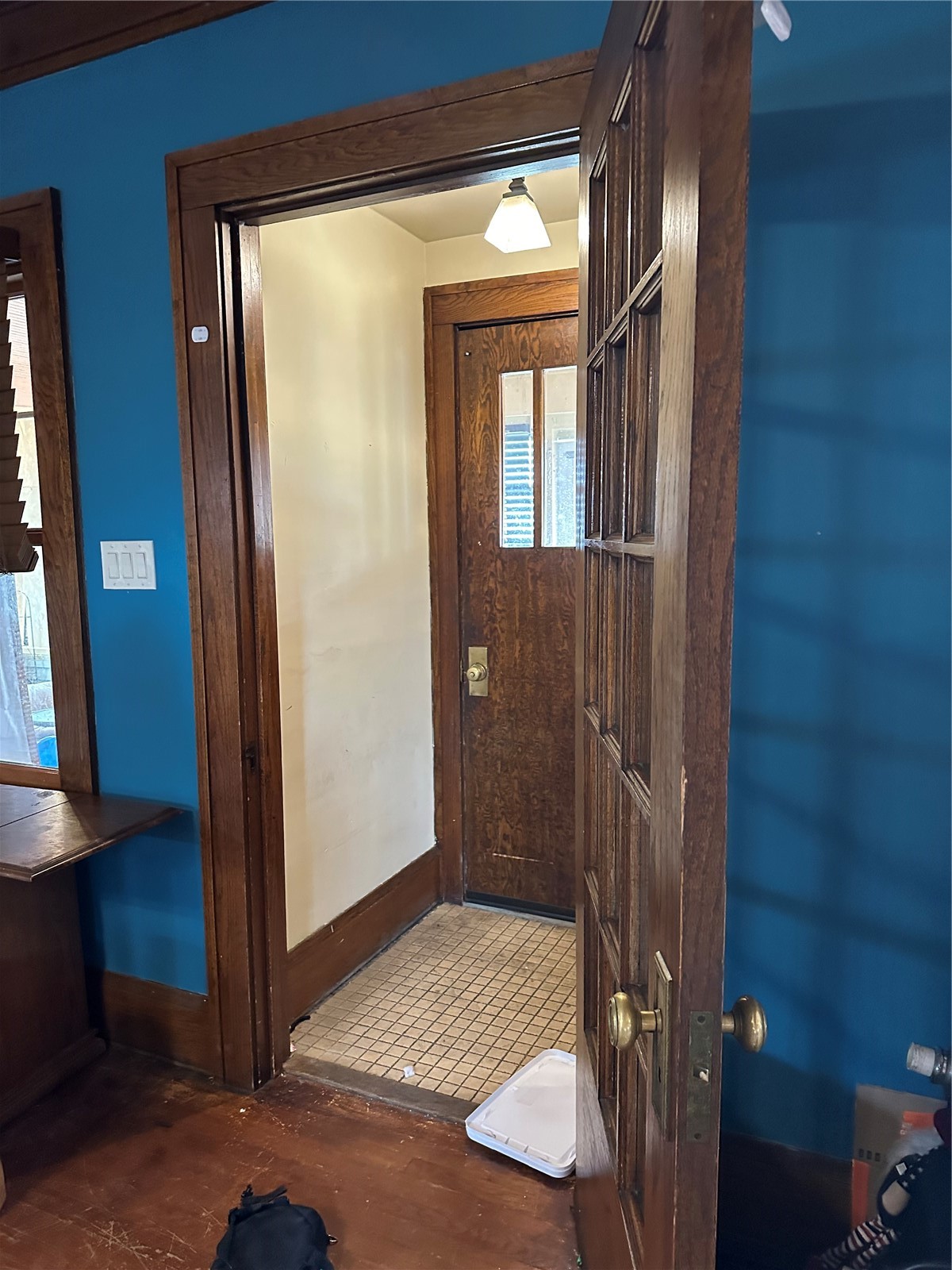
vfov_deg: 71.6
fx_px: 880
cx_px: 476
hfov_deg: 56.8
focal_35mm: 24
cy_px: 635
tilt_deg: -6.7
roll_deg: +0.7
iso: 1000
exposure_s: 1/60
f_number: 1.78
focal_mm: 6.86
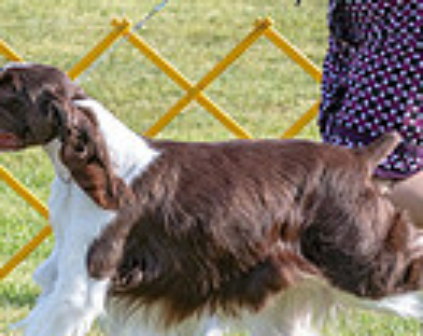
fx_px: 7839
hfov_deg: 3.1
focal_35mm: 628
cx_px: 118
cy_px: -116
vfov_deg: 2.5
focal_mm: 130
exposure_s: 1/1250
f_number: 5.6
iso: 400
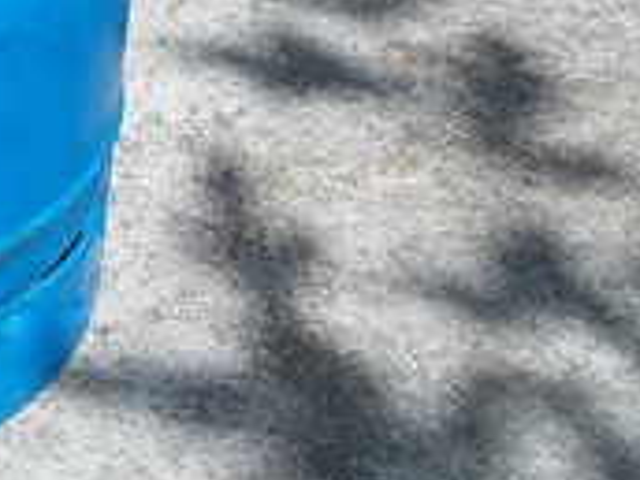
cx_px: -270
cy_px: -240
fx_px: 2367
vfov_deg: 11.1
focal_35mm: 128
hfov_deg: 14.5
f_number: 8.8
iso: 80
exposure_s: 1/200
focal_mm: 5.7
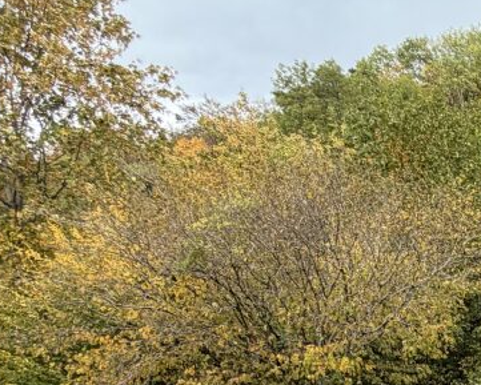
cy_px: 429
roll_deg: +0.6
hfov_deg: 25.4
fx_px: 755
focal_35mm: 53
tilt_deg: +4.2
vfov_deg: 26.3
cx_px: 745
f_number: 2.2
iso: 64
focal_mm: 2.22
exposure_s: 1/121
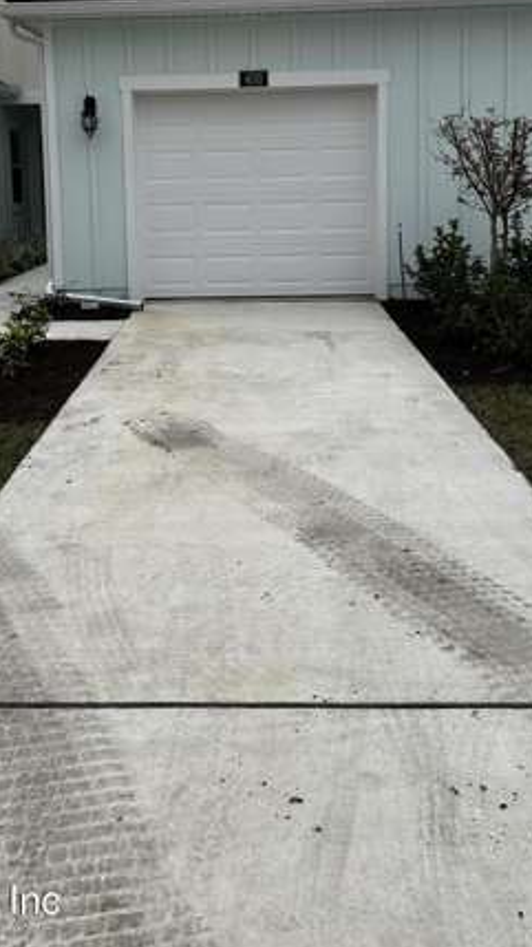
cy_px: 258
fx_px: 979
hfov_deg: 30.4
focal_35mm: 39
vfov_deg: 49.9
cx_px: 225
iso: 80
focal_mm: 6.86
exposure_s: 1/3717
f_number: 1.78
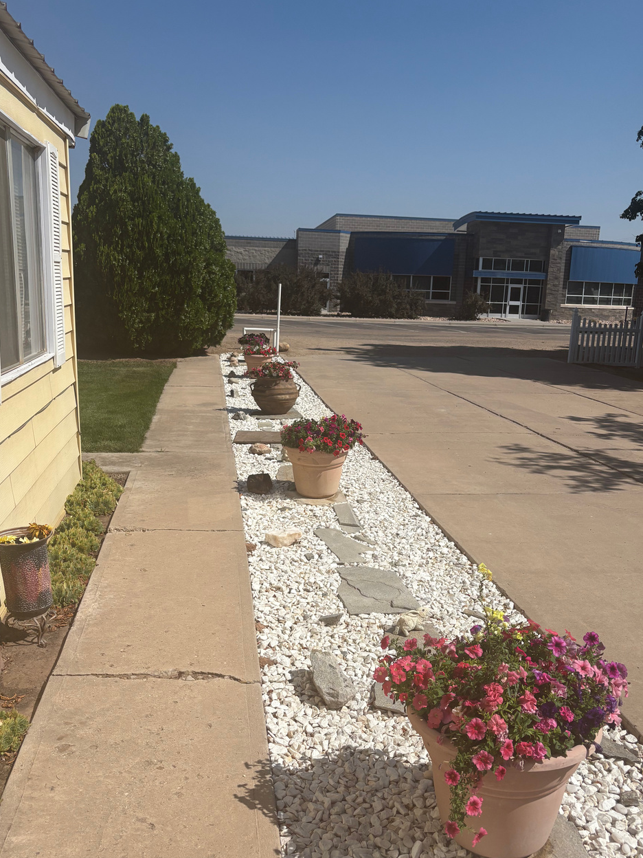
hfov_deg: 44.2
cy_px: 480
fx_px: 793
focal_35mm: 32
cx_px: 327
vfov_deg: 56.7
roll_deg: -2.2
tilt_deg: -11.7
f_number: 1.6
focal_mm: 5.96
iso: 50
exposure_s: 1/8850
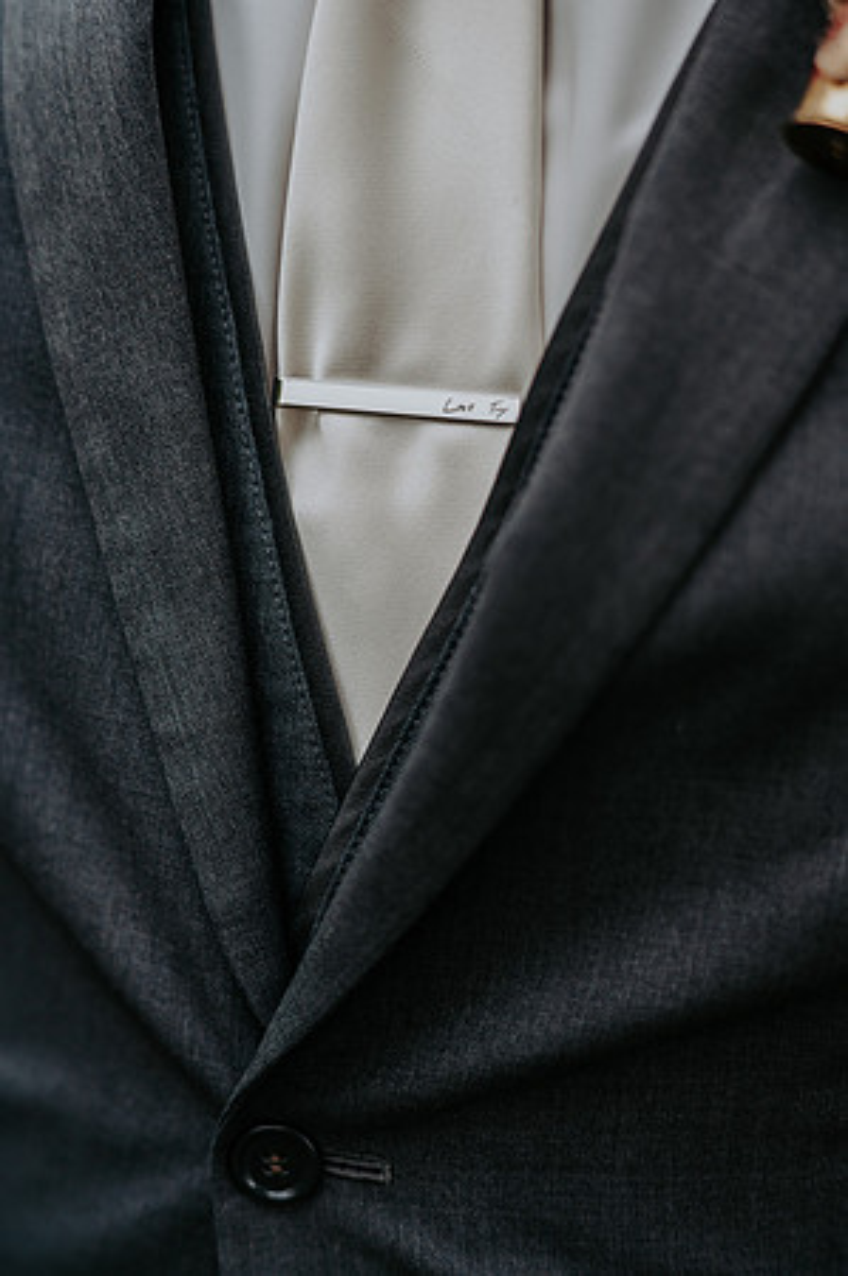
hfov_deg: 23.3
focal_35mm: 58
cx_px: 424
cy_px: 638
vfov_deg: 34.5
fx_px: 2054
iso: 500
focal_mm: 58
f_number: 2.8
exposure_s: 1/1000
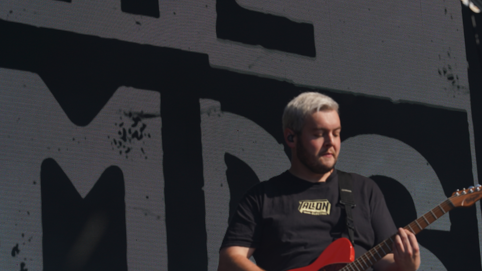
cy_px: 212
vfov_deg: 7.4
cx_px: 345
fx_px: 2096
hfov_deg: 13.1
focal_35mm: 164
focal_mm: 105
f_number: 8
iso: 100
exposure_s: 1/500
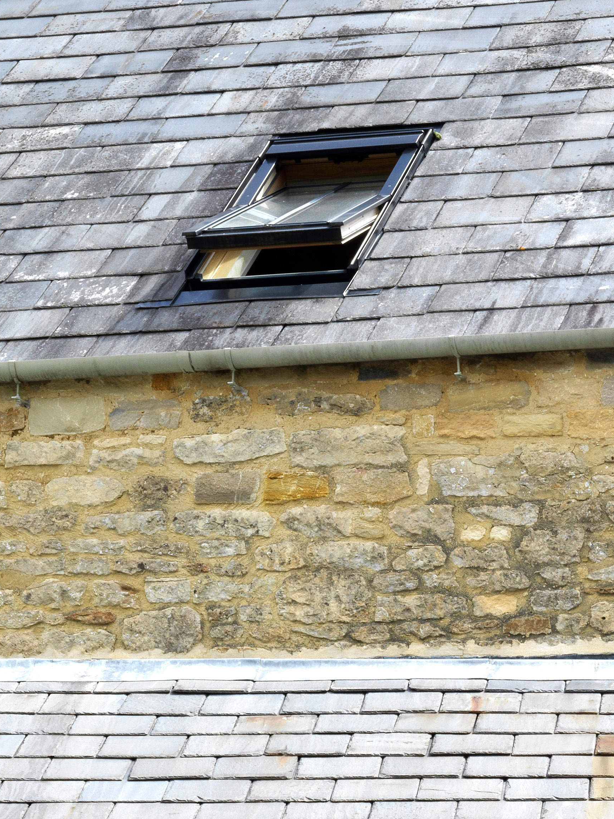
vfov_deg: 11.2
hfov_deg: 8.7
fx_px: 3998
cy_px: 1256
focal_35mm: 169
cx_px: 775
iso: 100
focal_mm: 60
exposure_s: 1/8
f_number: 22
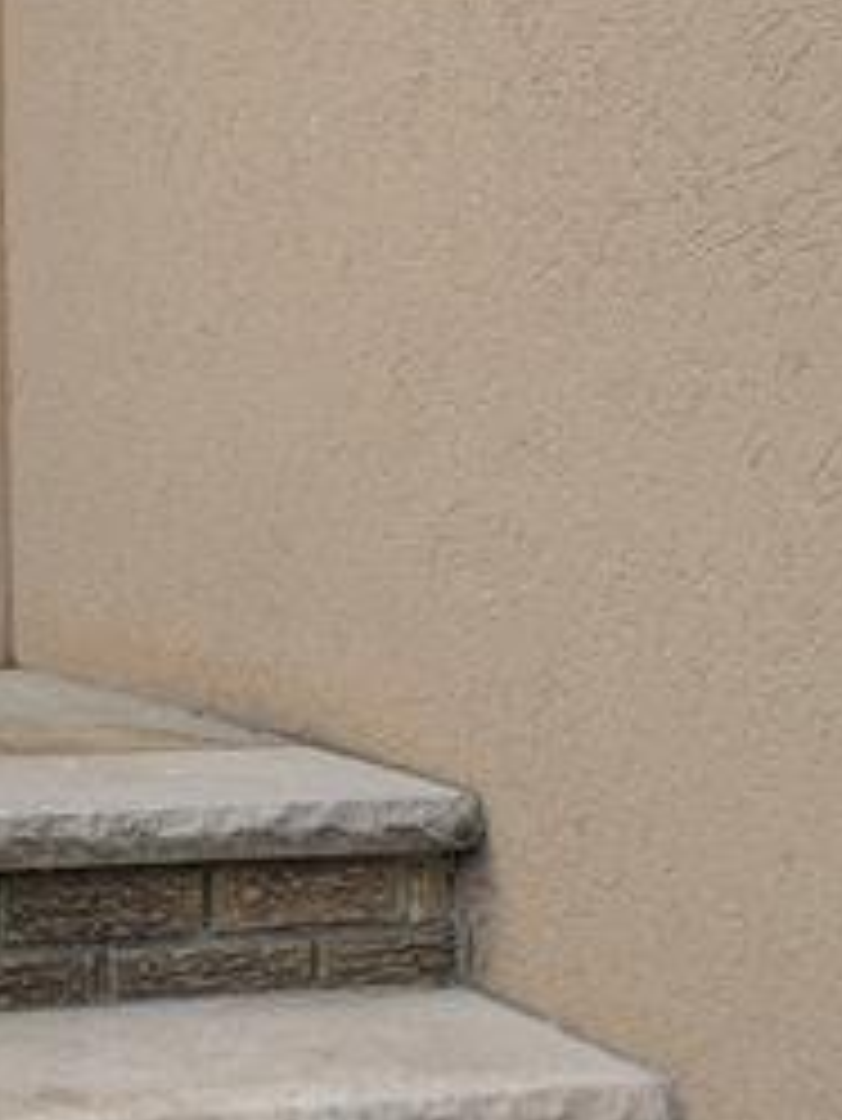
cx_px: -297
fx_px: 2398
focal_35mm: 74
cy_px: 225
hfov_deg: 18.3
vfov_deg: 25.9
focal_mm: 6.81
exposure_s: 1/236
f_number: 1.85
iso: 39
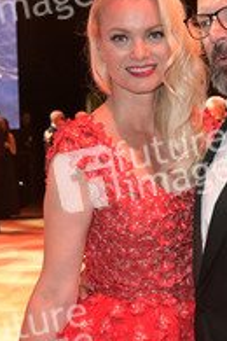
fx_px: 776
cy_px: 259
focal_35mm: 82
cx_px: 194
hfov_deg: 16.5
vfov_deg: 24.5
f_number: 5
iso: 4000
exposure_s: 1/50
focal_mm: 40
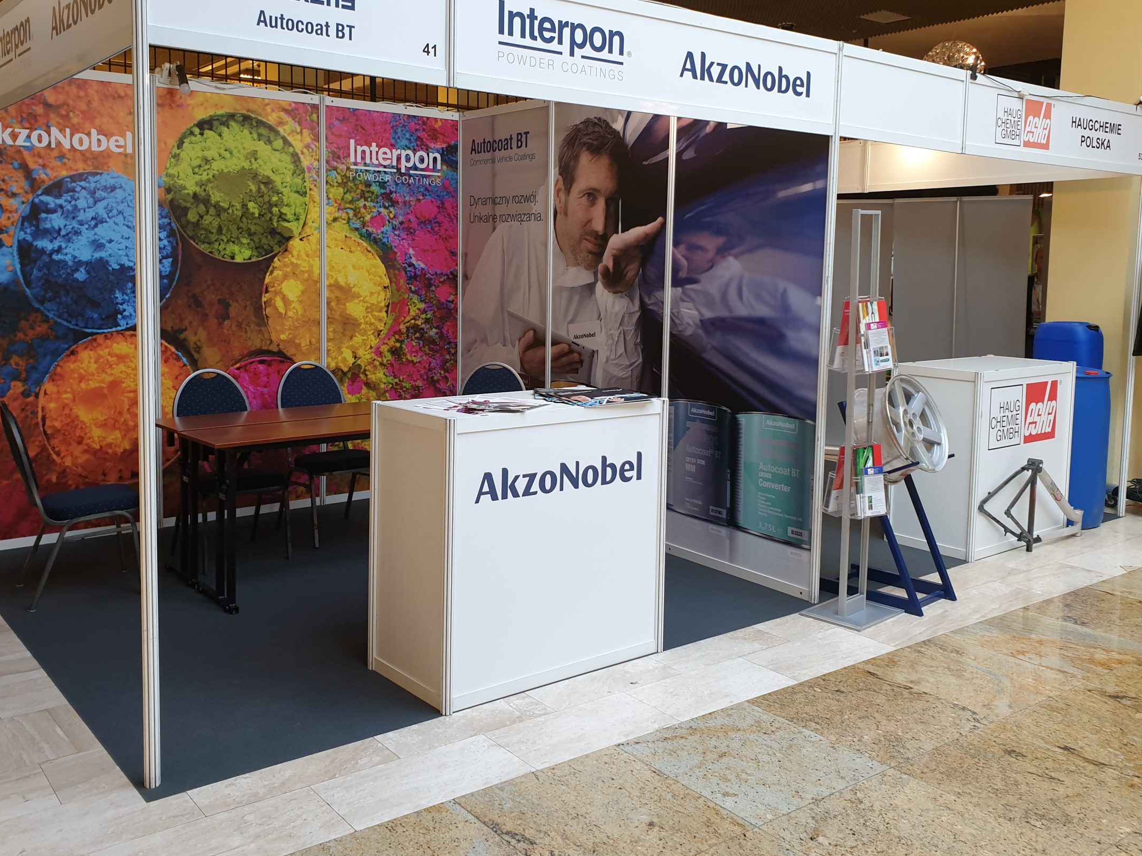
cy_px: 366
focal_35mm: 31
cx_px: 542
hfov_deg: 58.3
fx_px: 1023
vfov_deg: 45.3
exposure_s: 1/50
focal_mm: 4.3
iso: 125
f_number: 2.4
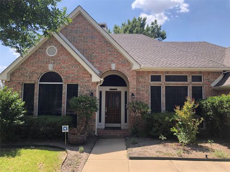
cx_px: 115
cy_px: 86
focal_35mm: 28
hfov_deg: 63.4
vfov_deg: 49.7
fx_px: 186
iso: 20
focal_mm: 3.99
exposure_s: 1/873
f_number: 1.8
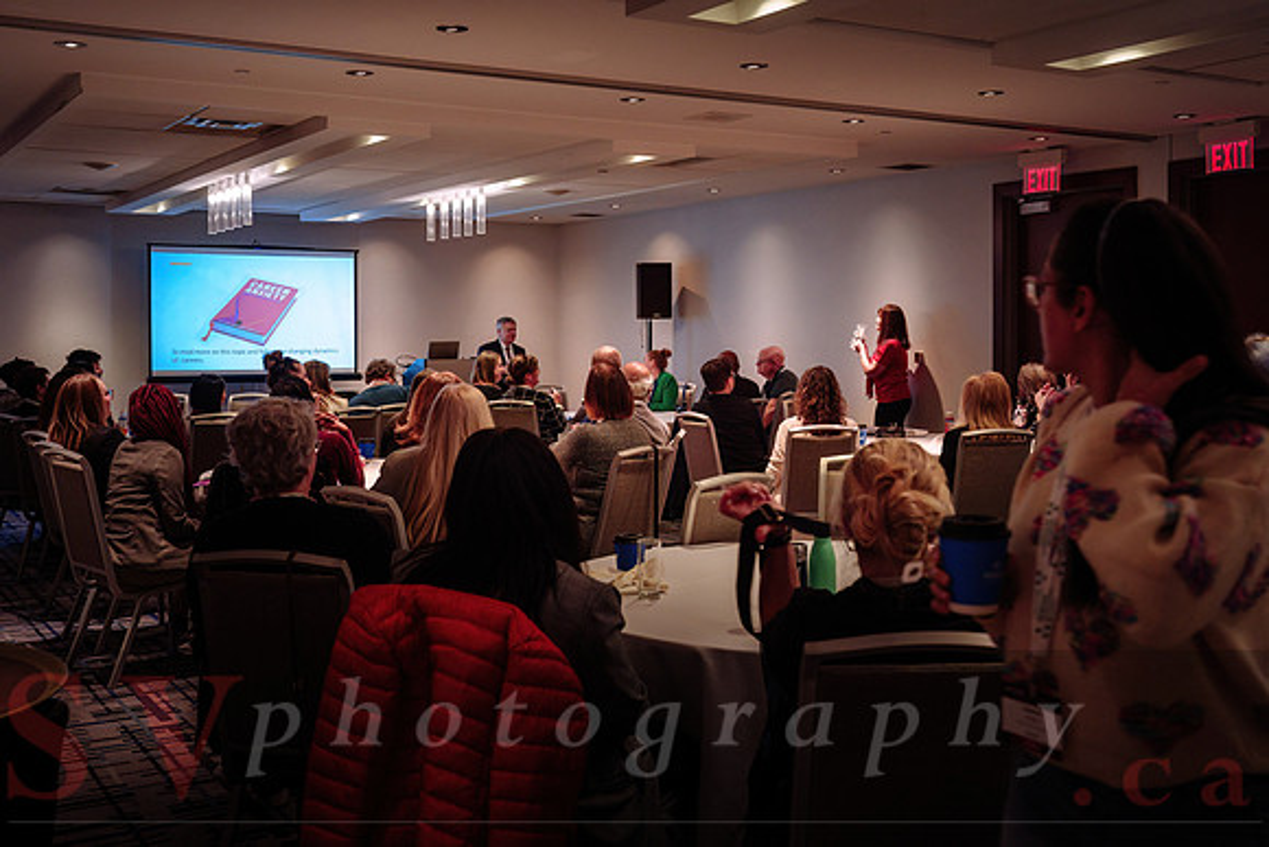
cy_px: 363
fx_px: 1411
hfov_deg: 48.4
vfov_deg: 33.3
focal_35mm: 40
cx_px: 624
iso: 1000
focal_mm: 35
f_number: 4.5
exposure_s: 1/80
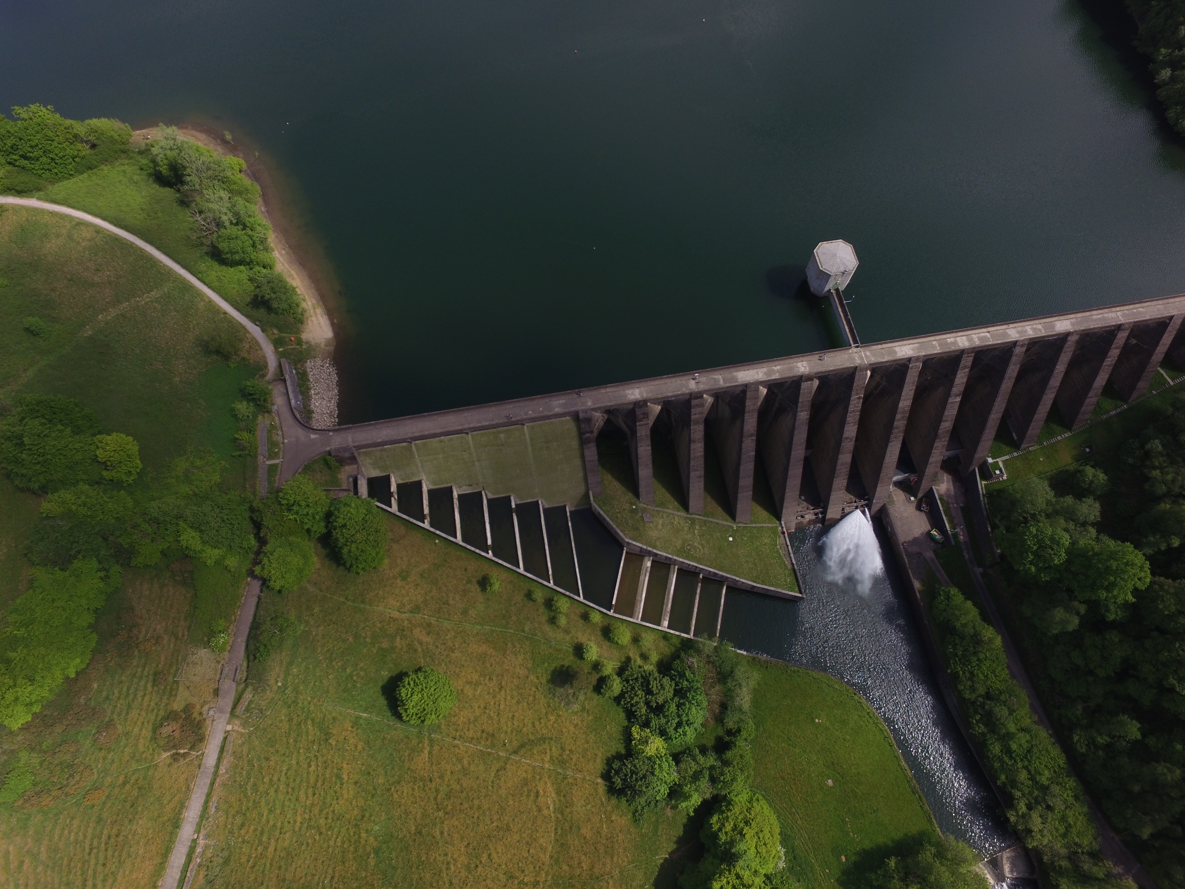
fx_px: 685
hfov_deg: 81.7
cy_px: 444
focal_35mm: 20
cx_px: 592
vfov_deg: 66.0
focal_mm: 3.61
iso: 100
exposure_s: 1/981
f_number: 2.8
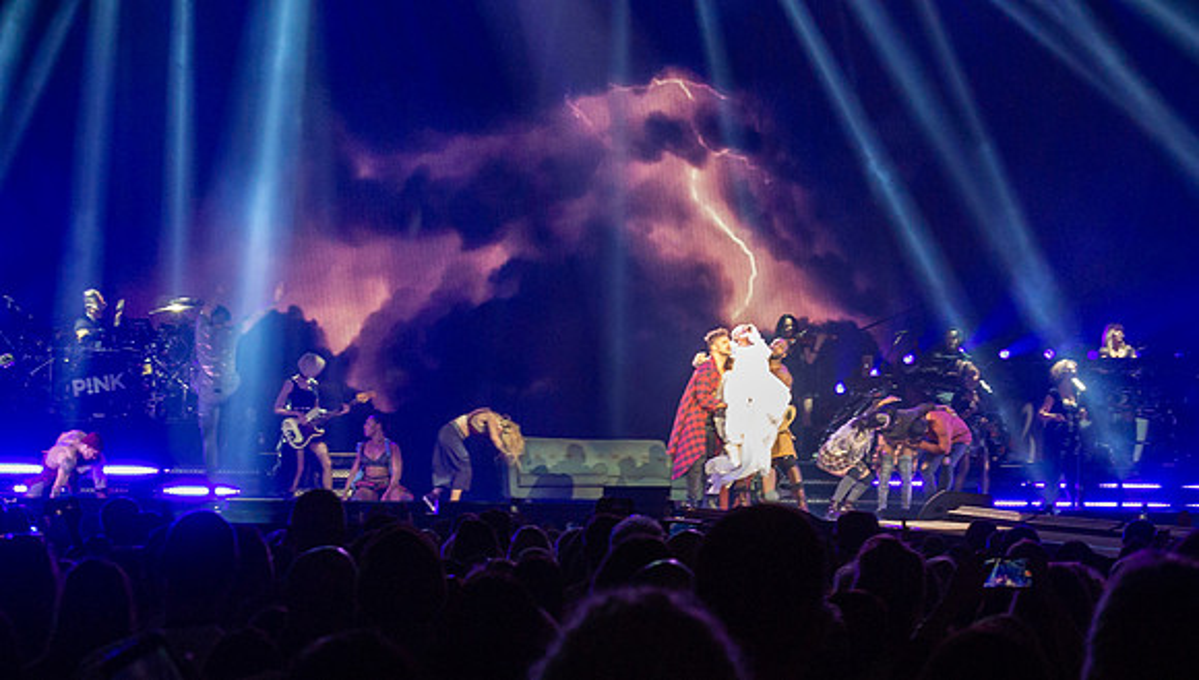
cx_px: 656
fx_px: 4056
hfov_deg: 16.8
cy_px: 456
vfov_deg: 9.6
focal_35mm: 127
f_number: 4.5
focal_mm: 39.8
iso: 800
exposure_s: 1/125
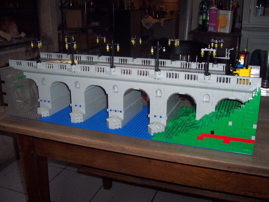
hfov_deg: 50.1
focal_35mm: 37
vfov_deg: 38.7
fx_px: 288
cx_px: 134
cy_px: 101
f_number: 2.8
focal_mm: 5.6
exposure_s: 1/60
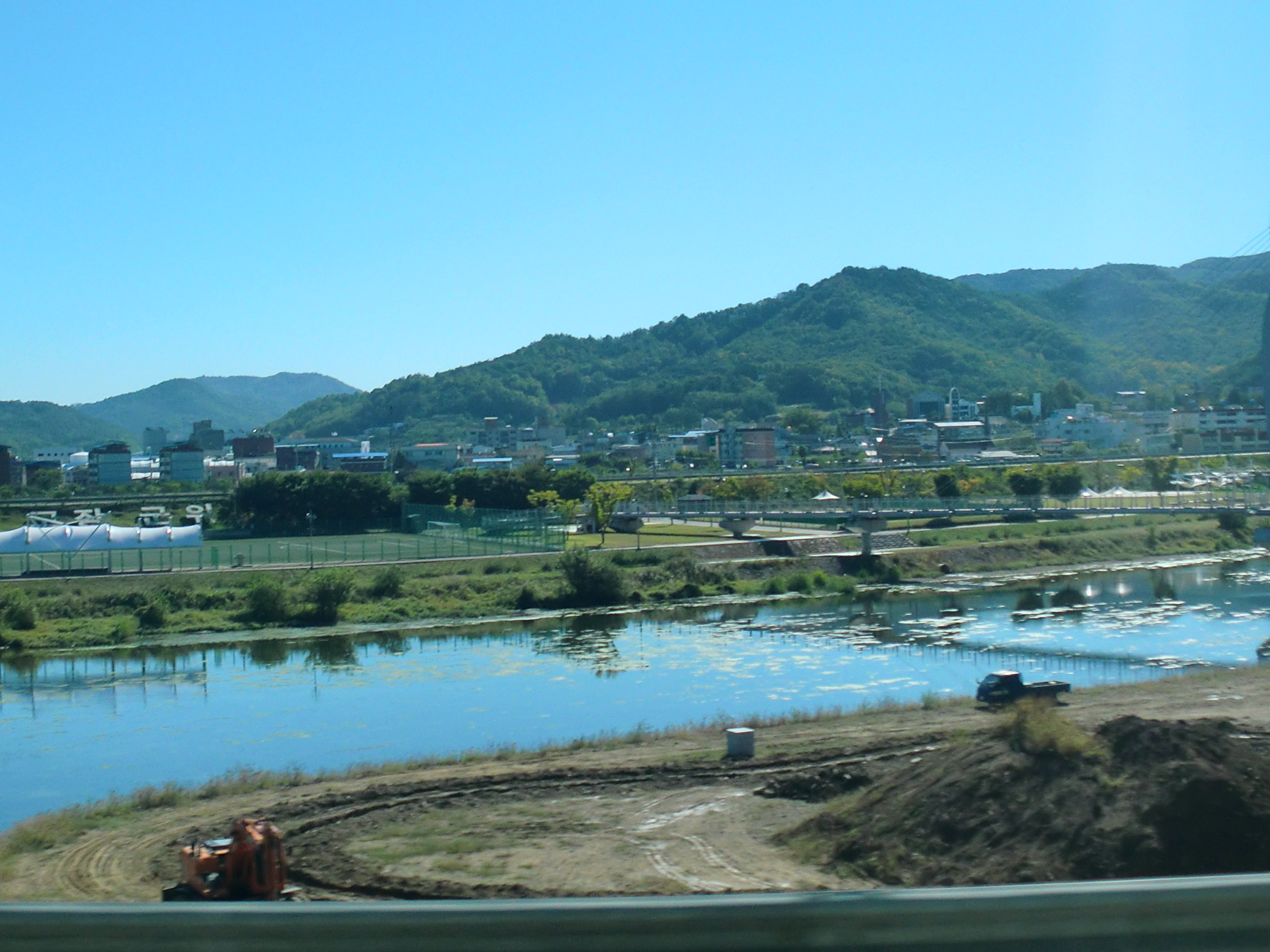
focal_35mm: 56
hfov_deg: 34.3
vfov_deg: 26.1
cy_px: 386
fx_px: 2055
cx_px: 559
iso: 64
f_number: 7.8
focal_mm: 6.3
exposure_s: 1/250
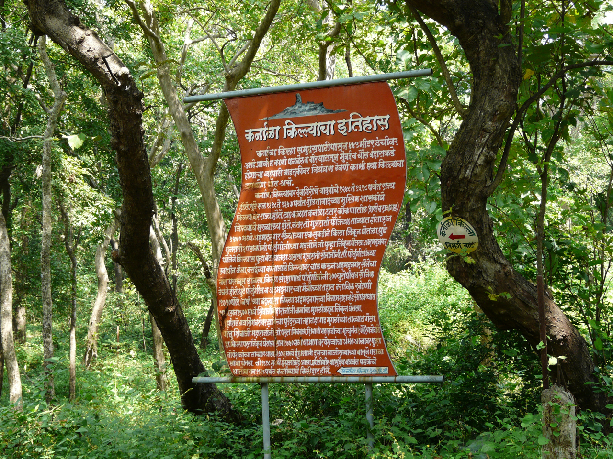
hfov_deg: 31.2
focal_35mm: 62
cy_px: 230
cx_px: 306
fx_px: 1098
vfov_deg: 23.7
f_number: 3.2
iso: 100
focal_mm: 10.2
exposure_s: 1/80
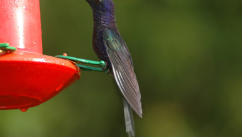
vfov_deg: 2.2
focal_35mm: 548
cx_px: 106
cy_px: 54
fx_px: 3518
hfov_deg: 3.9
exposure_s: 1/100
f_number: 5.6
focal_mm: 300
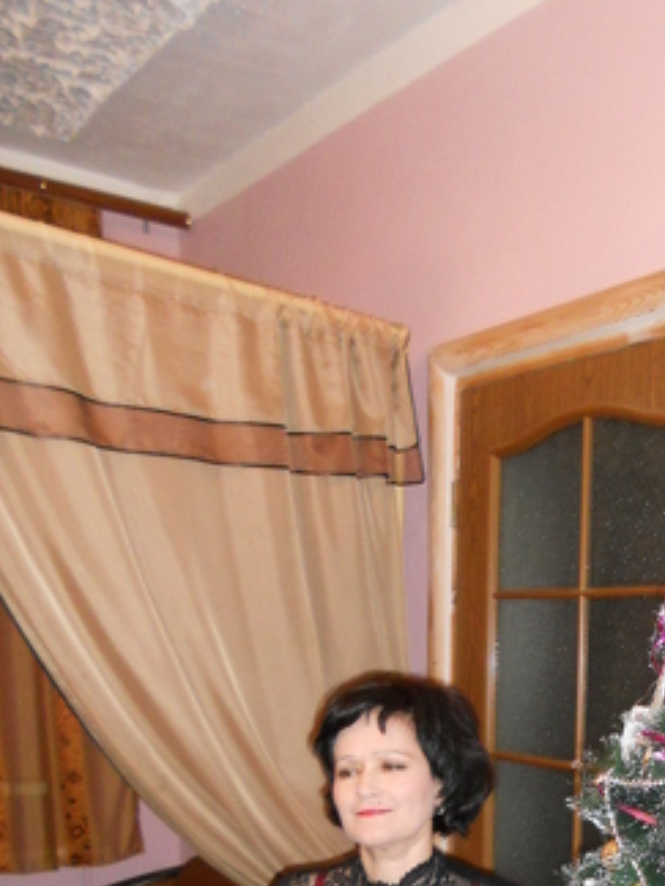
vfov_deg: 35.8
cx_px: 580
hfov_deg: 28.2
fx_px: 1281
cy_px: 801
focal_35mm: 50
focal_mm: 4.9
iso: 400
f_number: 3.2
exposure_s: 1/25
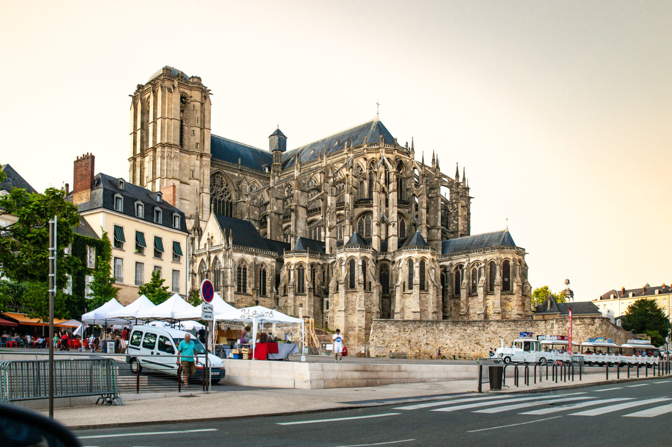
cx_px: 336
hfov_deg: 57.3
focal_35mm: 33
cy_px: 224
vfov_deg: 39.9
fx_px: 615
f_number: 6.3
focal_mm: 22
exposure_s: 1/800
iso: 200
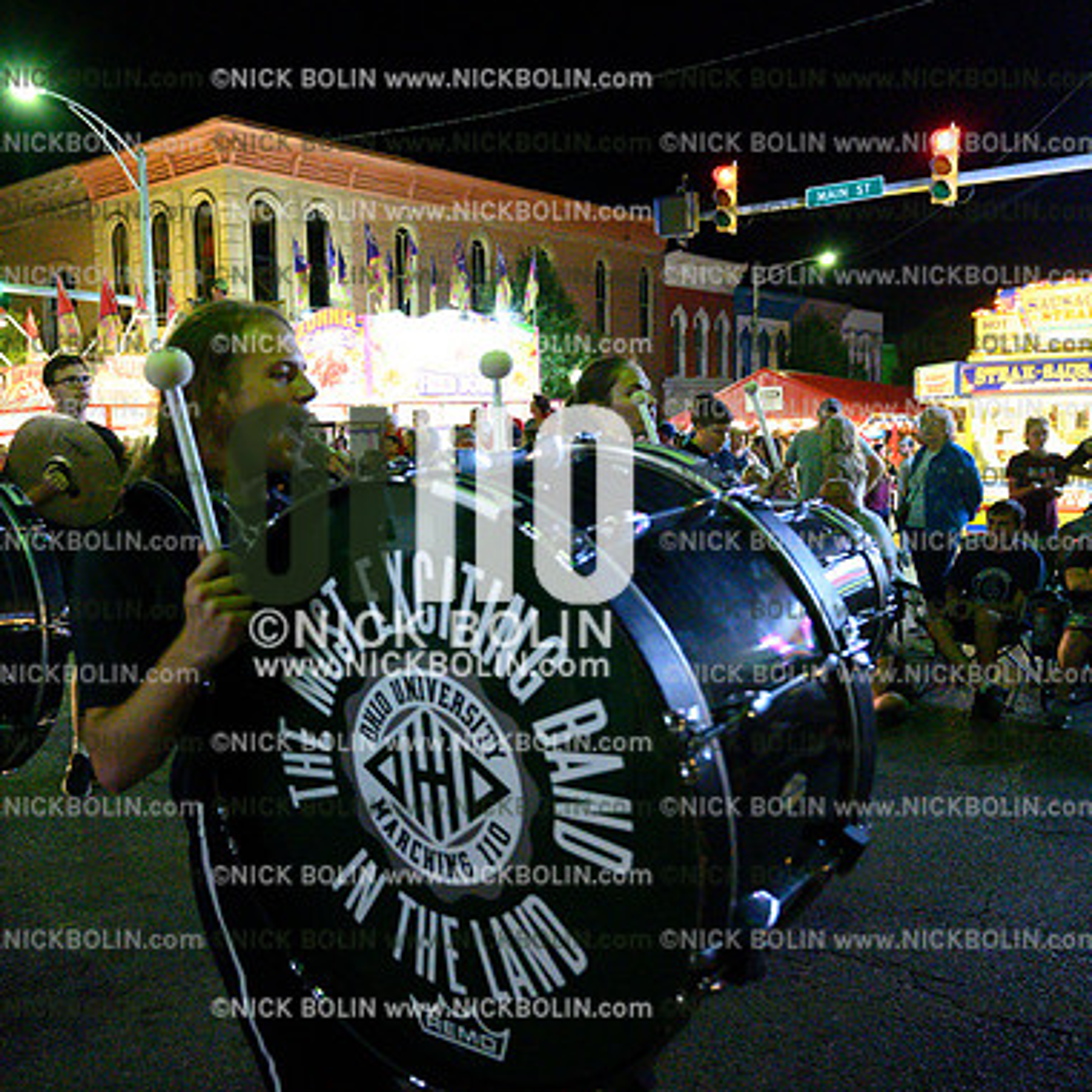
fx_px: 1106
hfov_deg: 52.1
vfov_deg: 52.5
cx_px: 430
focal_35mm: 31
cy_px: 542
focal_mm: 24
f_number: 4
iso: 32000
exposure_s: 1/400
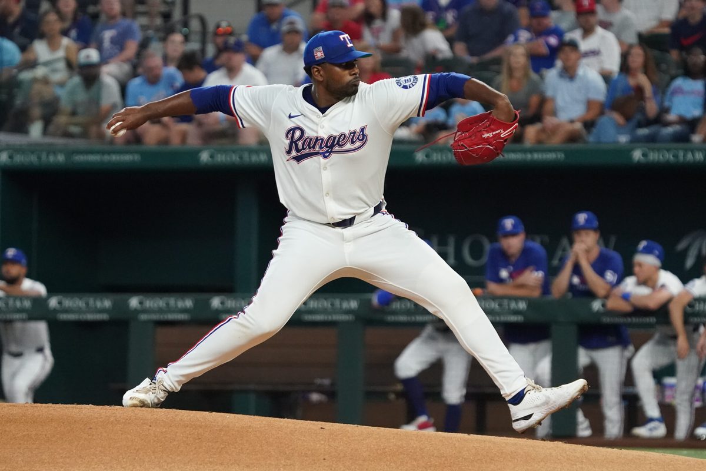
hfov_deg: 5.5
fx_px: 7373
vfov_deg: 3.7
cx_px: 353
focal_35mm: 376
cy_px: 236
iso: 6400
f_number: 6.3
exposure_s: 1/1600
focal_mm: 376
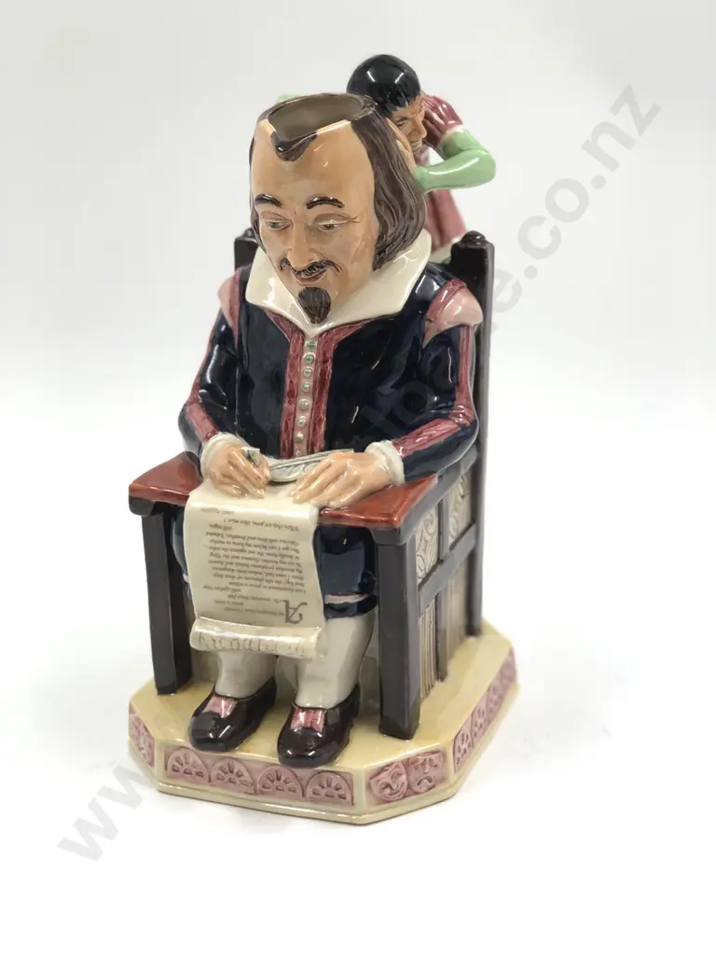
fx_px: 1572
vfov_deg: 33.8
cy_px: 478
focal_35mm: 57
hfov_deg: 25.7
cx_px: 358
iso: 40
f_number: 2.8
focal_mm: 6.6
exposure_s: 1/100
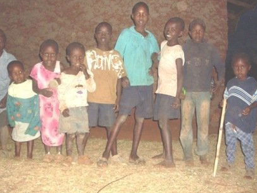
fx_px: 312
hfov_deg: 44.8
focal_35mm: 42
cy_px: 89
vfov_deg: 34.3
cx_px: 131
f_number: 2.8
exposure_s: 1/45
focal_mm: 6.3
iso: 200
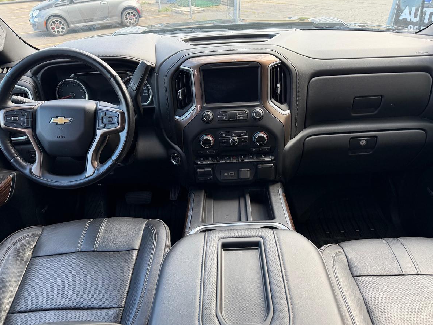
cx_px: 227
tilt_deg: -29.5
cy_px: 154
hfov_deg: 67.3
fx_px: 325
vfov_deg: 53.0
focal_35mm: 26
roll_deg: +2.5
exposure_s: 1/222
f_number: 1.78
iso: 160
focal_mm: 6.76
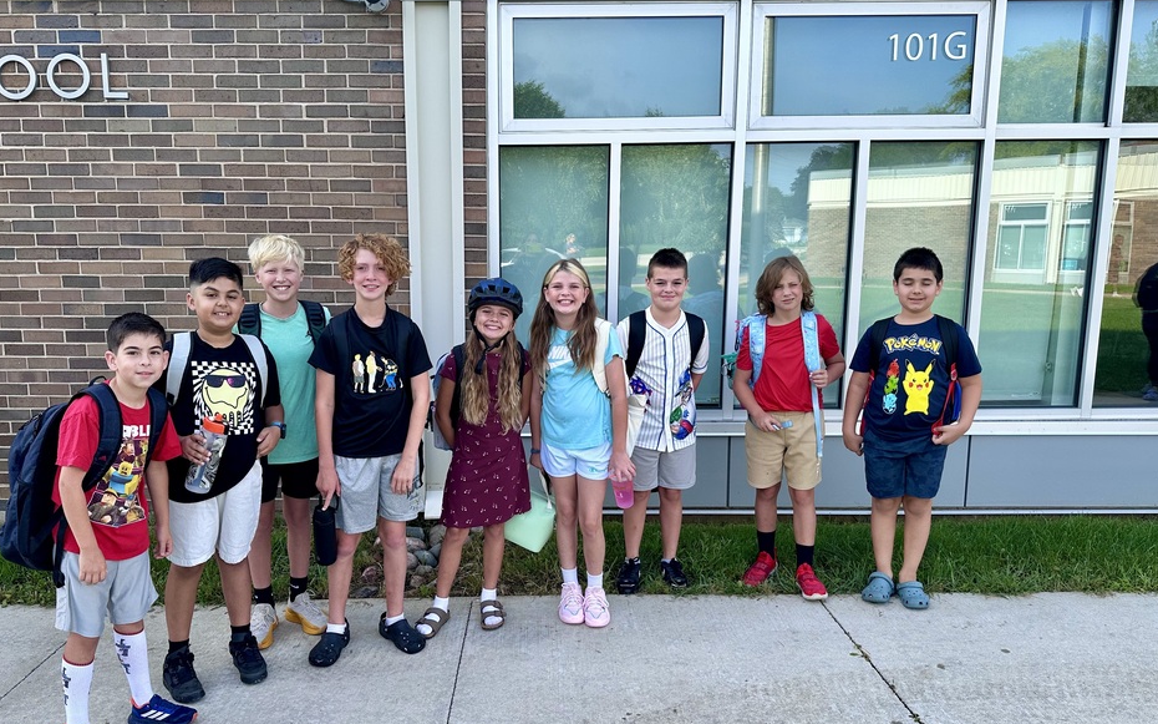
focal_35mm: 28
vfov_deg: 44.5
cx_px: 525
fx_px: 884
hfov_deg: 66.3
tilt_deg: -8.9
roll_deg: +0.0
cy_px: 400
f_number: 1.78
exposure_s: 1/894
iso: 80
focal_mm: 6.86
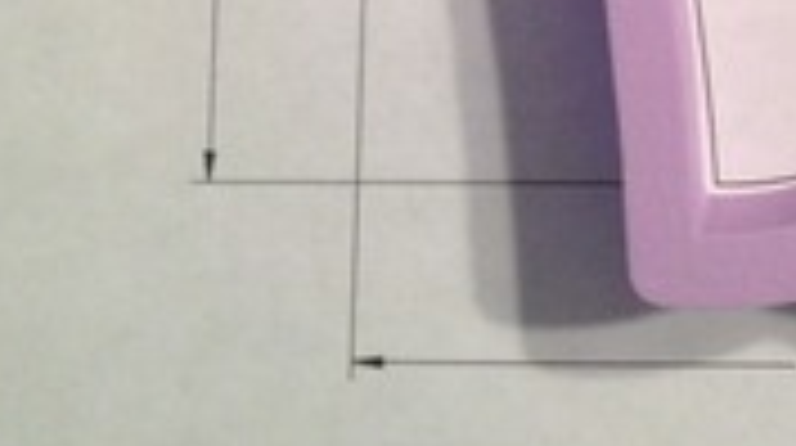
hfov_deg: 19.3
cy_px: -396
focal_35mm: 108
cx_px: 794
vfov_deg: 10.4
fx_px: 2276
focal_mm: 4.28
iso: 160
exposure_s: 1/20
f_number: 2.4
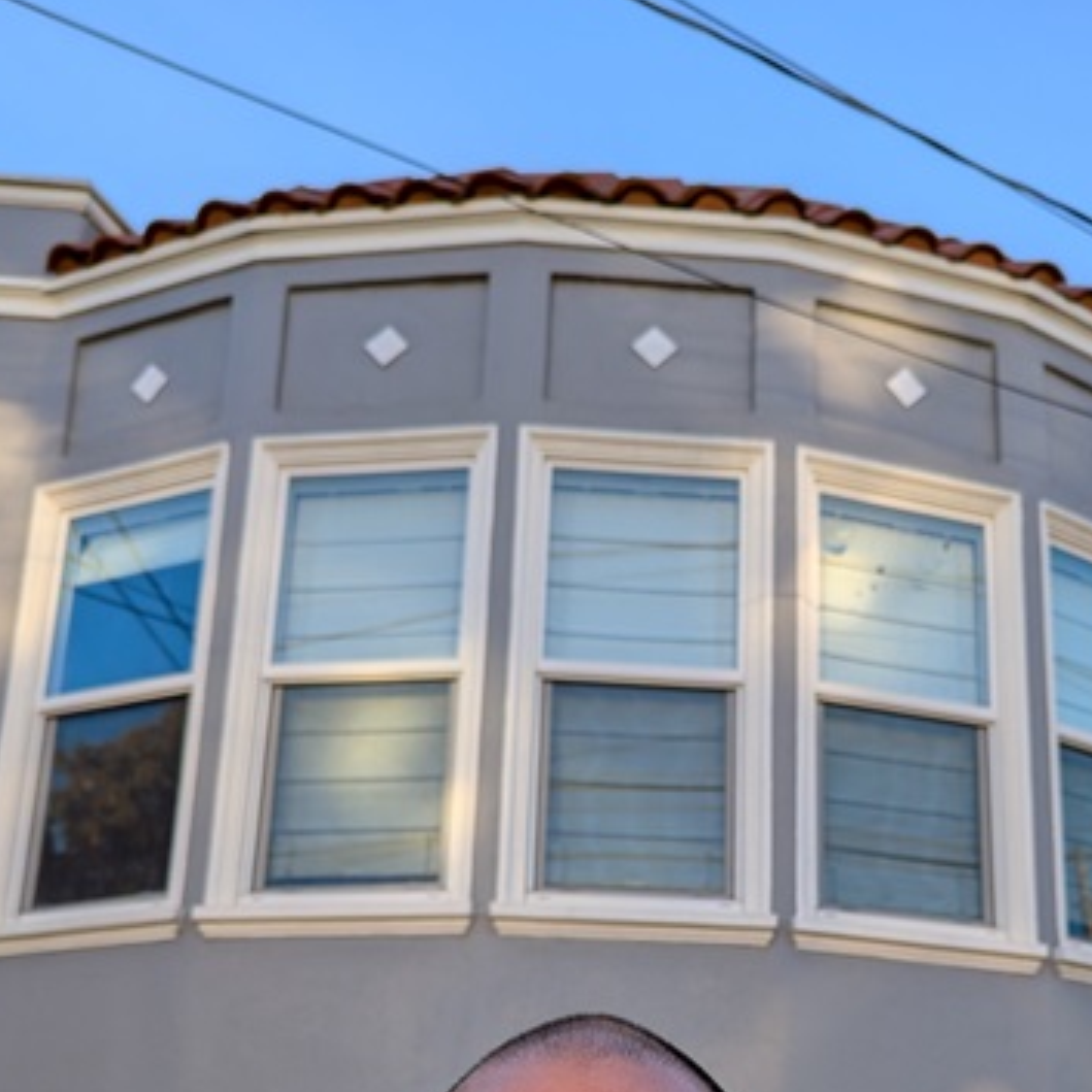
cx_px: 681
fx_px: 1428
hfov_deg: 41.6
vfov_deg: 39.3
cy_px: 953
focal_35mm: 40
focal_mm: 6.81
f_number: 1.85
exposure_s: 1/297
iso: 29
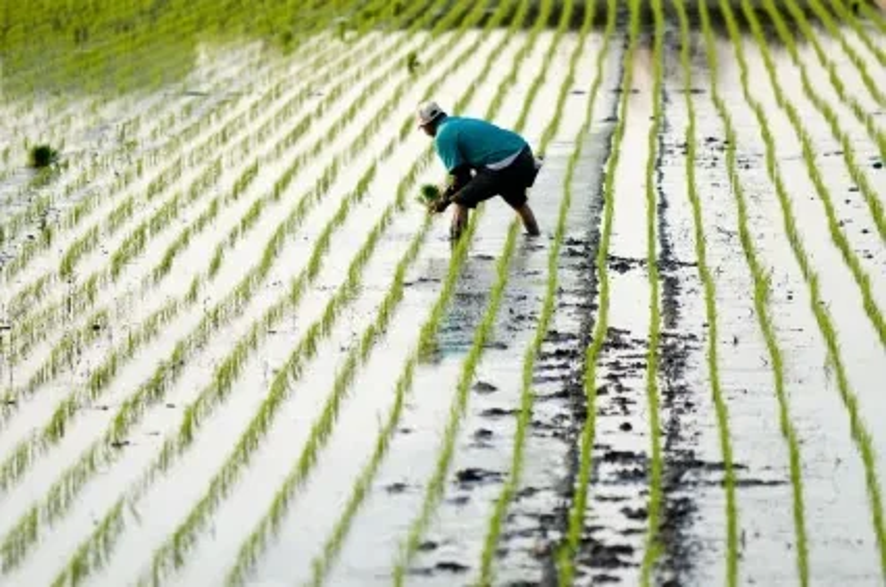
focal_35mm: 300
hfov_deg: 6.9
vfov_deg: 4.6
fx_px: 7367
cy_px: 294
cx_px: 443
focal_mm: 200
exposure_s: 1/800
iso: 100
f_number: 3.2
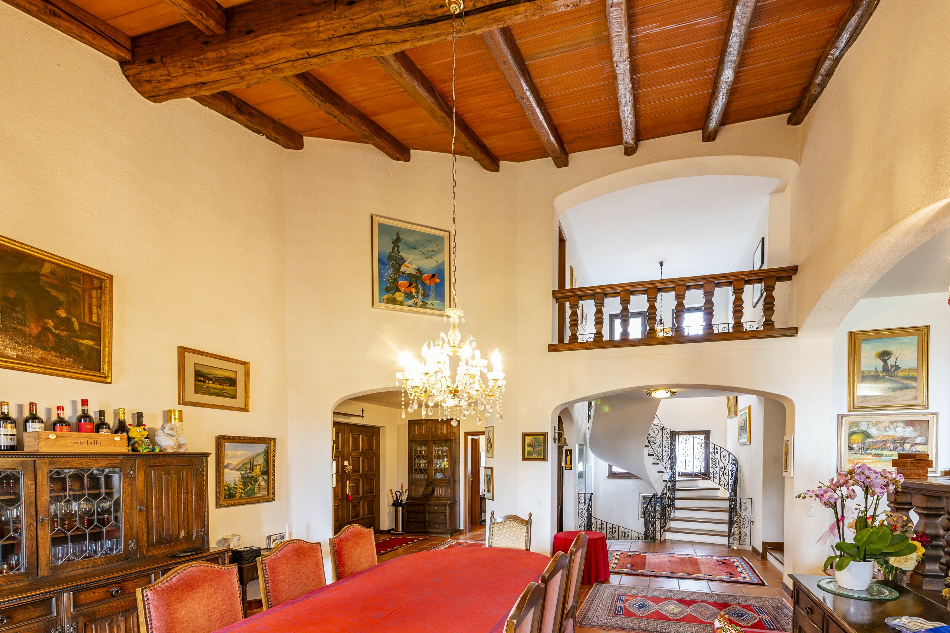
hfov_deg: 104.3
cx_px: 475
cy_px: 316
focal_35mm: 14
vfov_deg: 81.2
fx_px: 369
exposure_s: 2.5
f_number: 8
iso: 100
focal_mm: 14
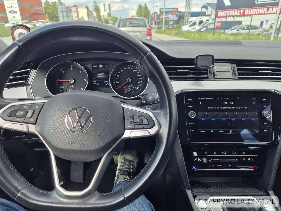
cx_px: 140
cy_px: 106
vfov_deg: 58.9
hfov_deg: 73.9
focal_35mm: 23
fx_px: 187
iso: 25
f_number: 1.8
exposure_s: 1/413
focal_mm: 5.4
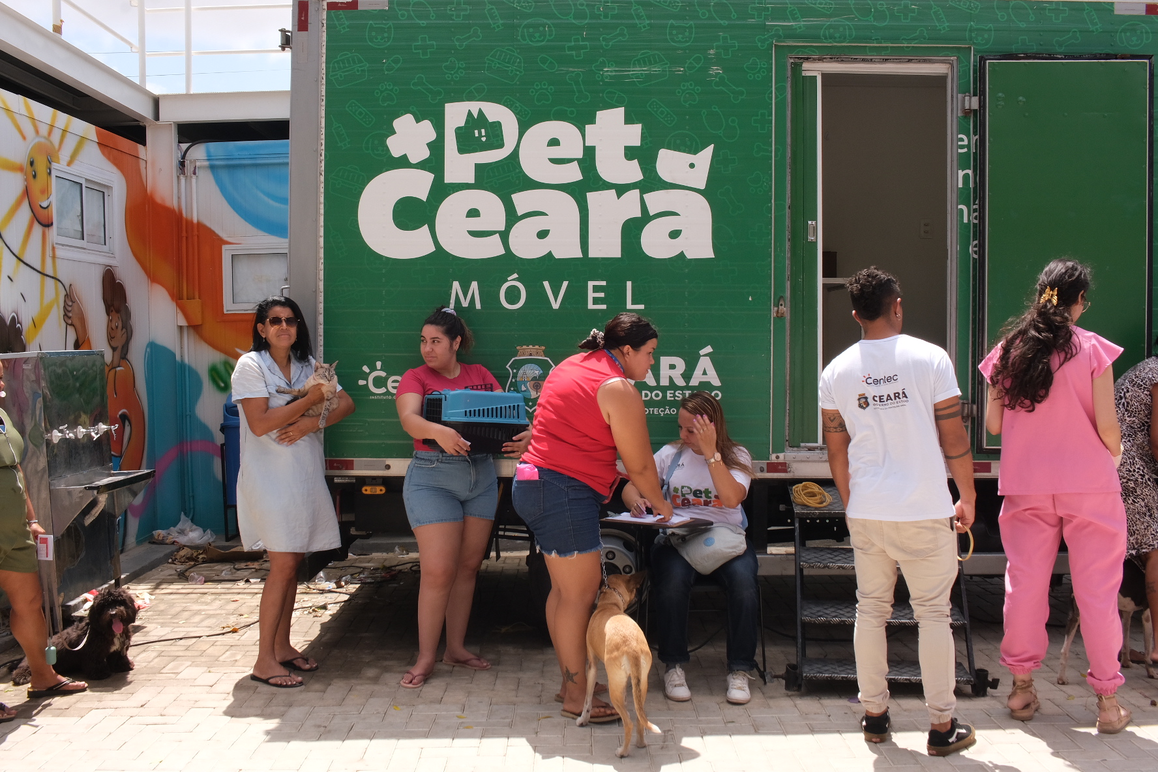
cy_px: 386
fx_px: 1158
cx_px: 579
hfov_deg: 53.1
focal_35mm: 36
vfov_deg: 36.9
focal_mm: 24
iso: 640
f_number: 16
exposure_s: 1/200
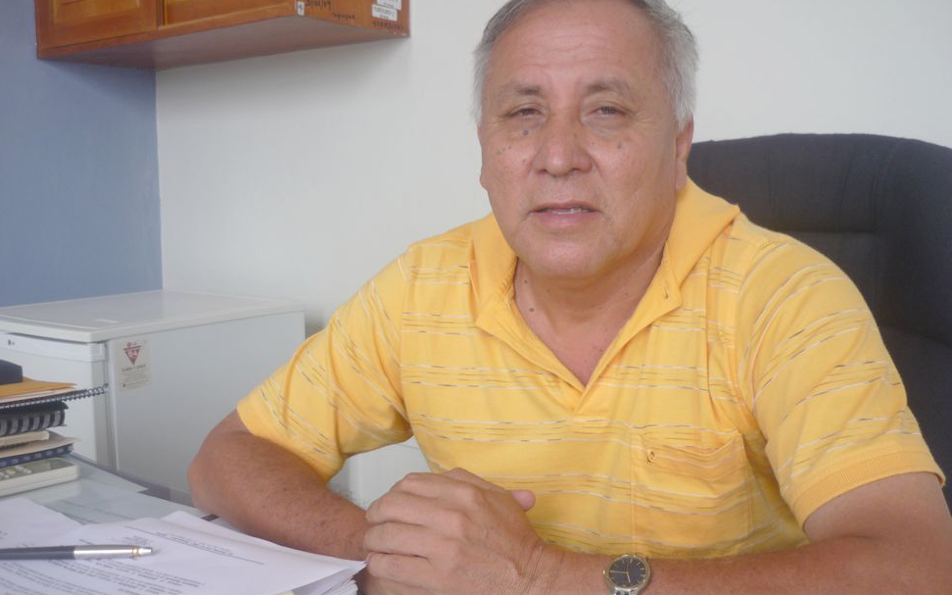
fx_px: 934
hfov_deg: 54.0
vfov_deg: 35.3
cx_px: 469
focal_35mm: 36
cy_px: 309
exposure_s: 1/50
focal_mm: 5.5
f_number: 2.8
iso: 100
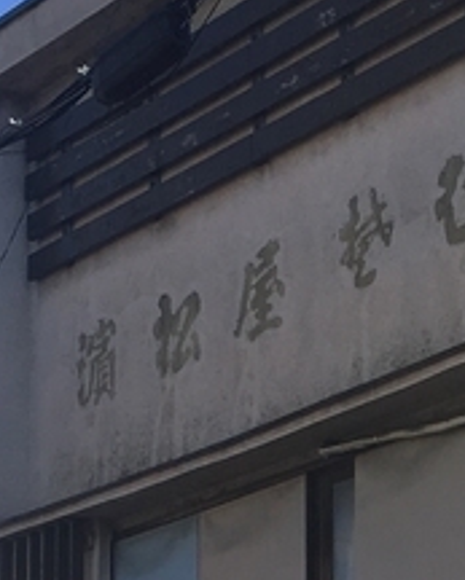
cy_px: 900
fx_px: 2304
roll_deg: -0.2
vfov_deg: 13.4
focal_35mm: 134
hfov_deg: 11.4
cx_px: 503
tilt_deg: +5.9
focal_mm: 4.15
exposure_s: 1/1374
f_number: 2.2
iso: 25
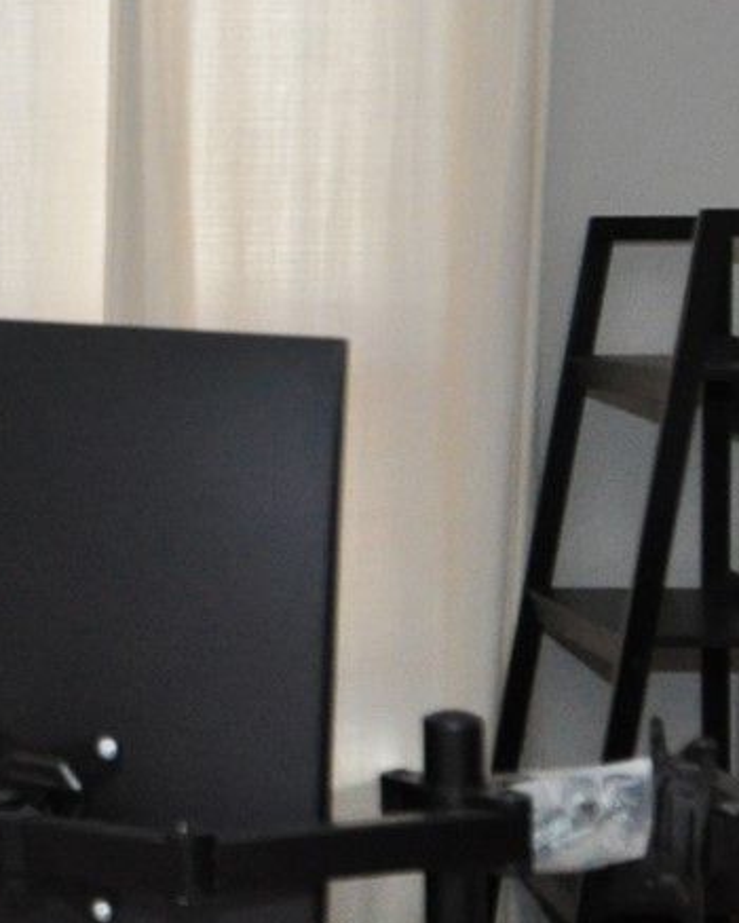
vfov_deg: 22.7
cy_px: 337
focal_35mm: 84
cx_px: -270
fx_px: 2295
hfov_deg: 17.0
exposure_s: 1/60
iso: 800
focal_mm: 12
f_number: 4
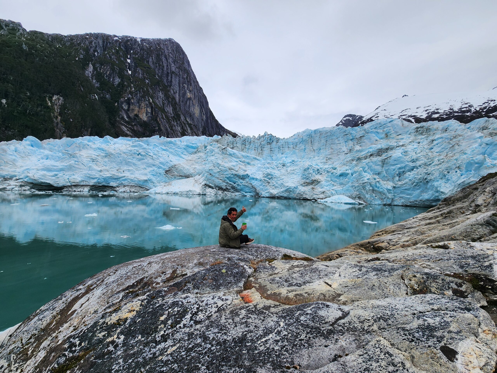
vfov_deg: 89.9
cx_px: 248
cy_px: 186
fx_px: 187
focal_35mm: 13
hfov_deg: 106.2
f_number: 2.2
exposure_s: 1/4032
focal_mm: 2.2
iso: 50
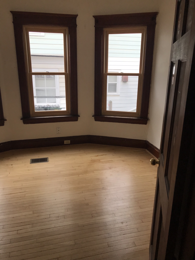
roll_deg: -0.6
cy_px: 130
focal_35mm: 28
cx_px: 98
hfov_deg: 49.7
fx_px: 210
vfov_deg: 63.4
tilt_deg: -16.4
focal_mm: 3.99
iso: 40
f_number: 1.8
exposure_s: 1/120
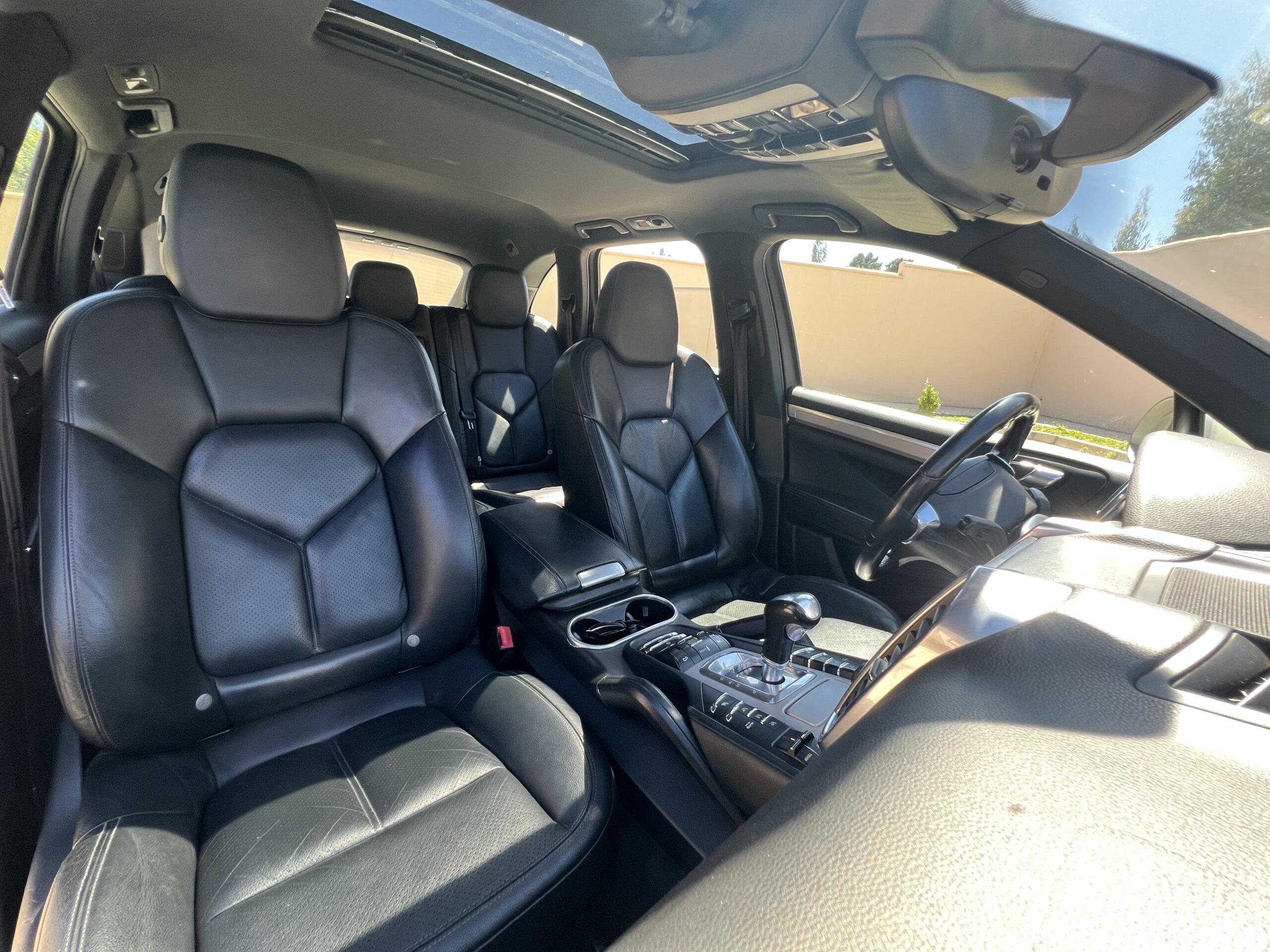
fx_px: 477
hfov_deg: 106.2
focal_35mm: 13
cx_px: 635
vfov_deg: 89.9
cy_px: 476
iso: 64
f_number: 1.8
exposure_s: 1/99
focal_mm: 1.57
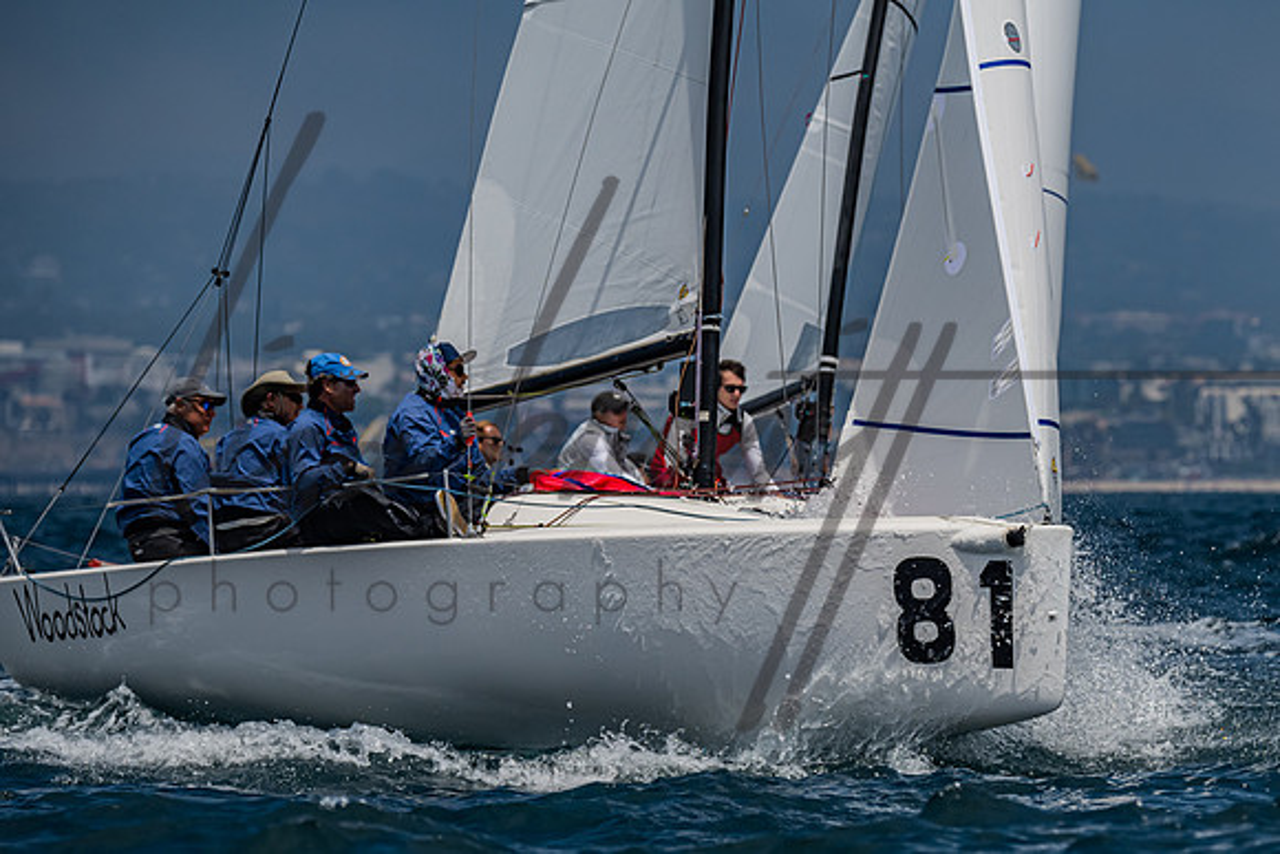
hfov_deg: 5.5
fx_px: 13286
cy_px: 598
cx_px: 896
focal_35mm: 374
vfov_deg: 3.7
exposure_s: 1/4000
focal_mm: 260
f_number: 6.3
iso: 400
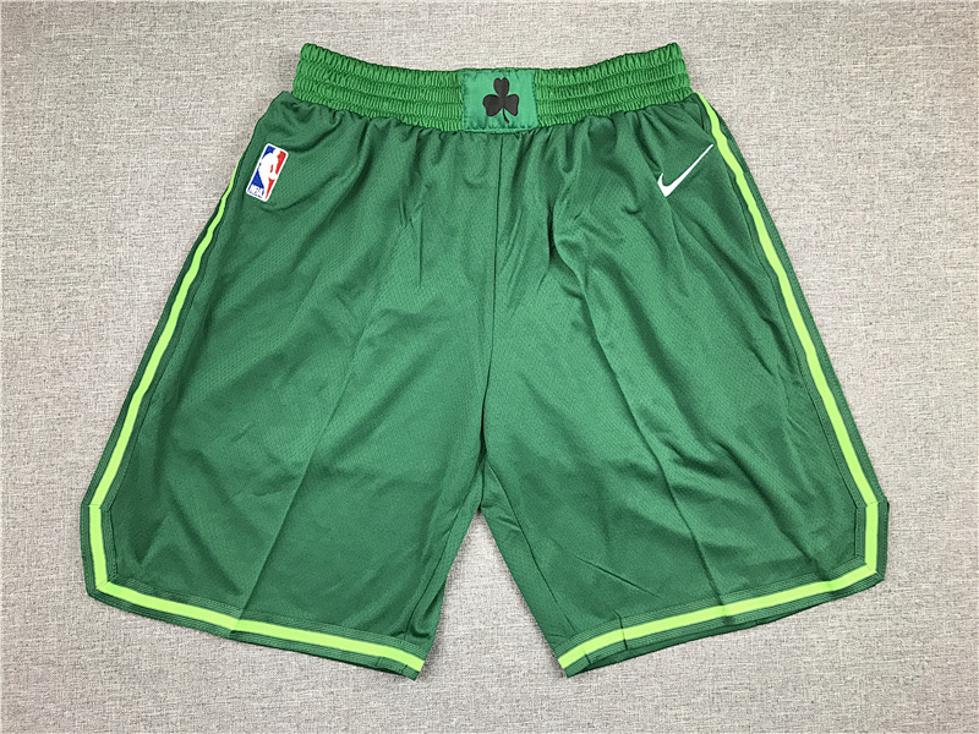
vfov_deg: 49.7
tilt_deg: -85.2
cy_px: 367
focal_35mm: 28
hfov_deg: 63.4
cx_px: 490
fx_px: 792
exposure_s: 1/33
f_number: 1.8
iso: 32
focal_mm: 3.99
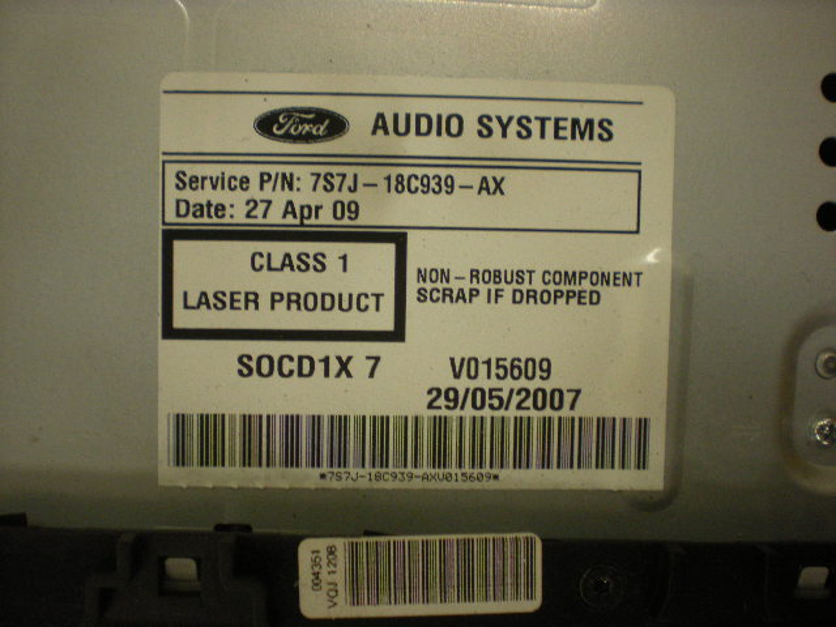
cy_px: 314
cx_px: 418
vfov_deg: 37.7
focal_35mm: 38
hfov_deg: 49.0
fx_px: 918
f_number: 3.1
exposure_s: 1/59
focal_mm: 6.3
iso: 200
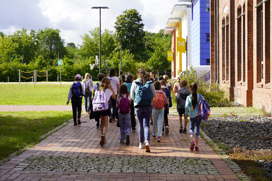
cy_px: 90
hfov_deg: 28.8
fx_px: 529
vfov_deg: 19.5
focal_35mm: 70
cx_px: 136
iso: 100
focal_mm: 70
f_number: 7.1
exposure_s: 1/125
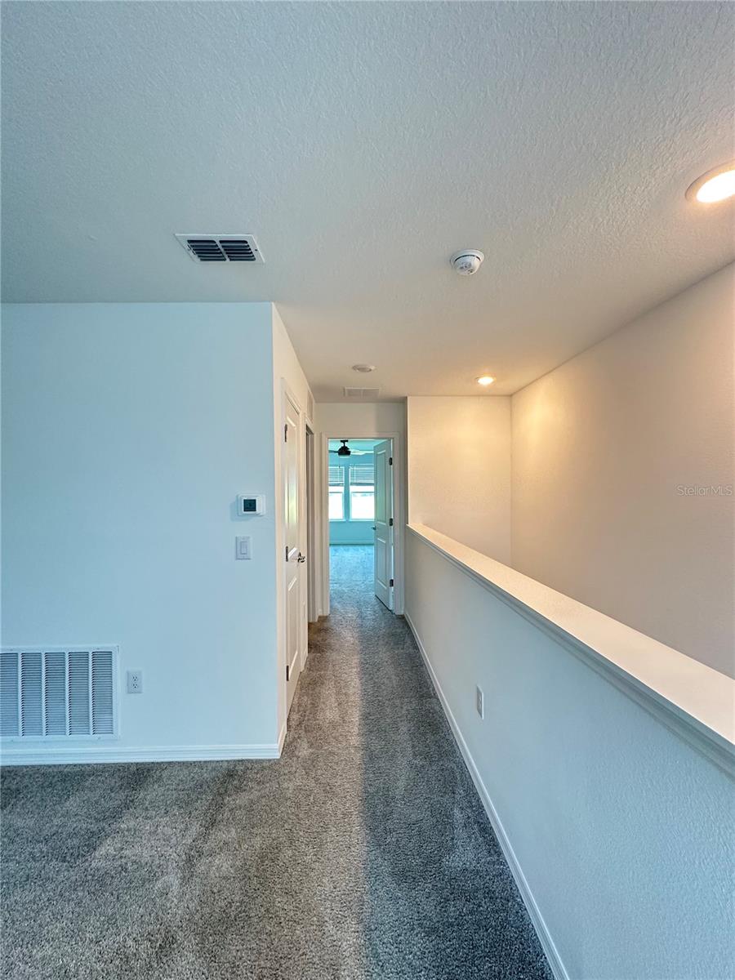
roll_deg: -0.1
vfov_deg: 102.1
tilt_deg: +0.5
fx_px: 396
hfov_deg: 85.7
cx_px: 368
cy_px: 490
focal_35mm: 14
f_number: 2.2
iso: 250
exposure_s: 1/60
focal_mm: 2.22
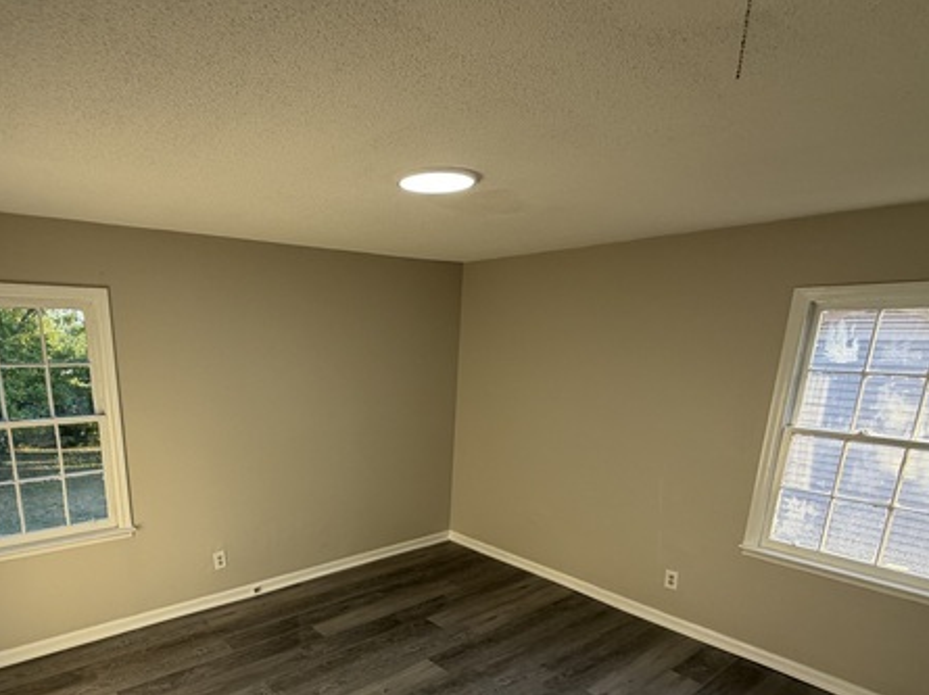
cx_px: 358
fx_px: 563
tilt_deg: -16.9
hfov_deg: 77.8
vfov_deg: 61.2
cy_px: 484
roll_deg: -0.2
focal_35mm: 21
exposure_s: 1/120
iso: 80
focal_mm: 2.22
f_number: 2.2
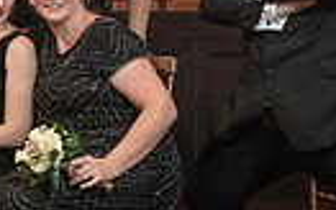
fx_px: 1255
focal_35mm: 137
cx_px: -316
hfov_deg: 13.3
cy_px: -8
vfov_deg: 9.5
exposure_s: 1/100
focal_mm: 29
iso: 4000
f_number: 5.6
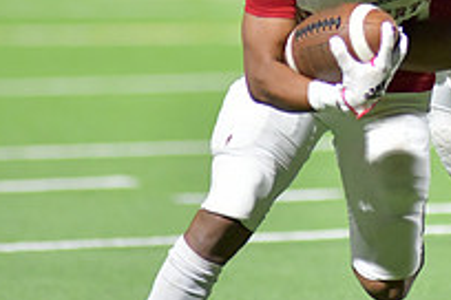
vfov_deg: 1.6
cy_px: 19
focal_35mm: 851
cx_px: 400
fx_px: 10660
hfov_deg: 2.4
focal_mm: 300
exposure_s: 1/1250
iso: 9000
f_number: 3.2
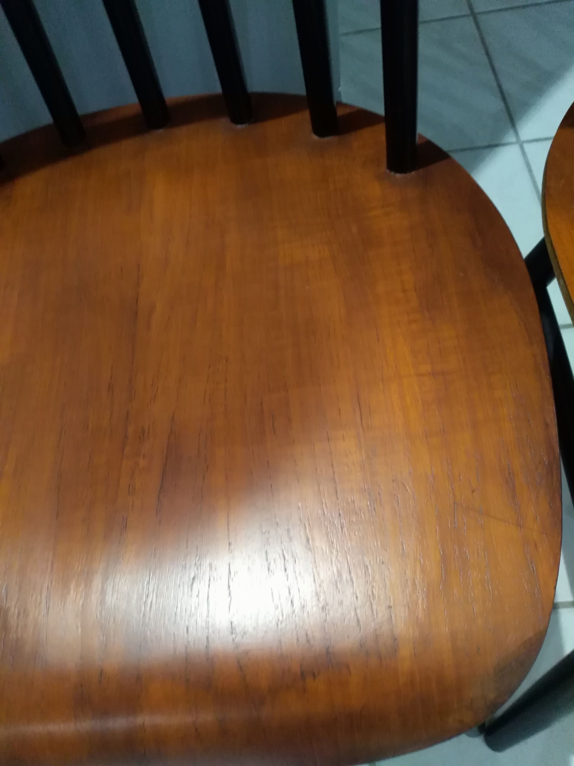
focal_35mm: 26
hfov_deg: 53.1
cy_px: 383
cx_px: 287
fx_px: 575
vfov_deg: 67.3
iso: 1032
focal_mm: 3.54
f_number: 2
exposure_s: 1/14.3
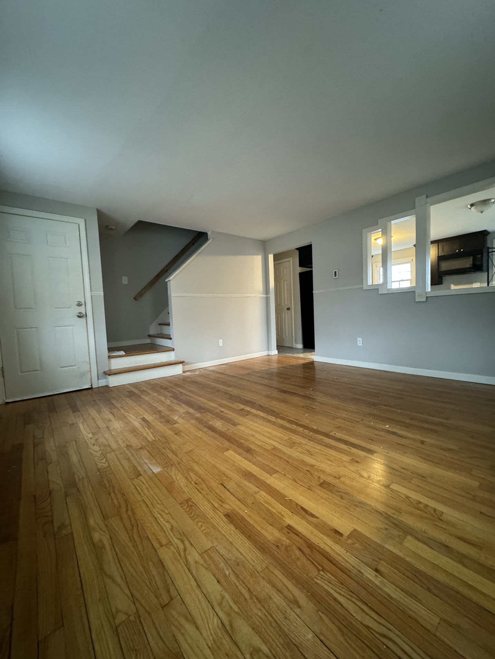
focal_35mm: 14
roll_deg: +2.0
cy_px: 330
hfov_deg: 85.7
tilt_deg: -3.5
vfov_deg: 102.1
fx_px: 267
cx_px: 248
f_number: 2.2
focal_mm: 2.22
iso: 1000
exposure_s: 1/40
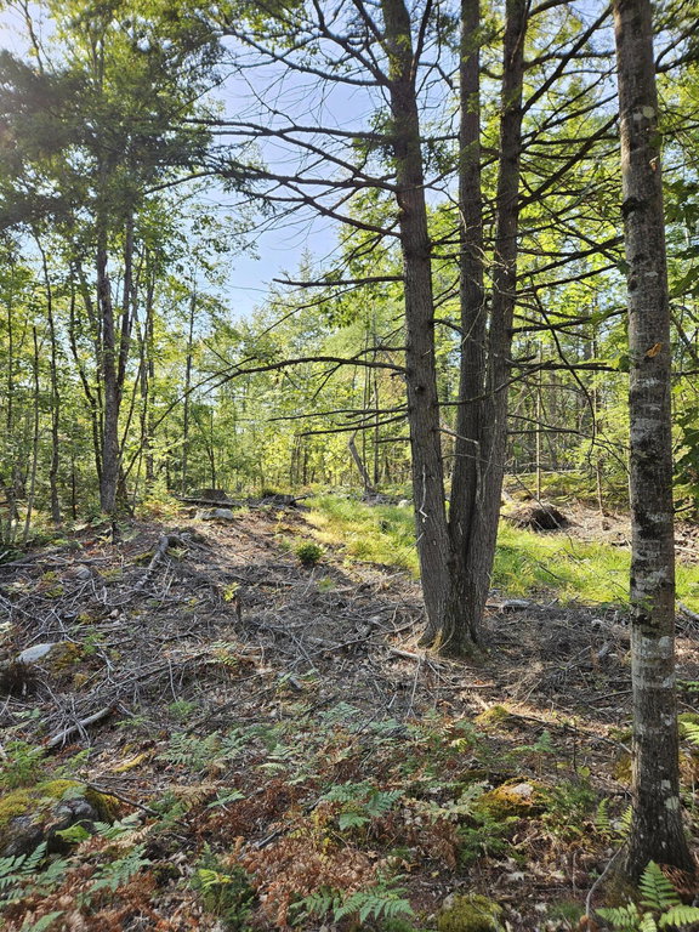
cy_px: 466
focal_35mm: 23
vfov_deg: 73.9
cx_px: 350
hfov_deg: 58.9
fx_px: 619
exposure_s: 1/213
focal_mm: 5.4
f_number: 1.8
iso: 25
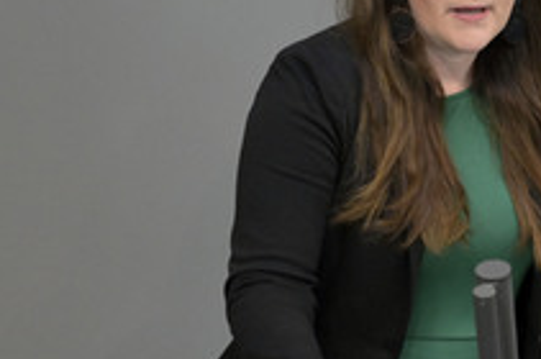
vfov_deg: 1.6
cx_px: 494
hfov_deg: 2.4
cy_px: 180
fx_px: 12844
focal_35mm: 856
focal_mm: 400
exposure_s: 1/500
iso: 8000
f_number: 5.6
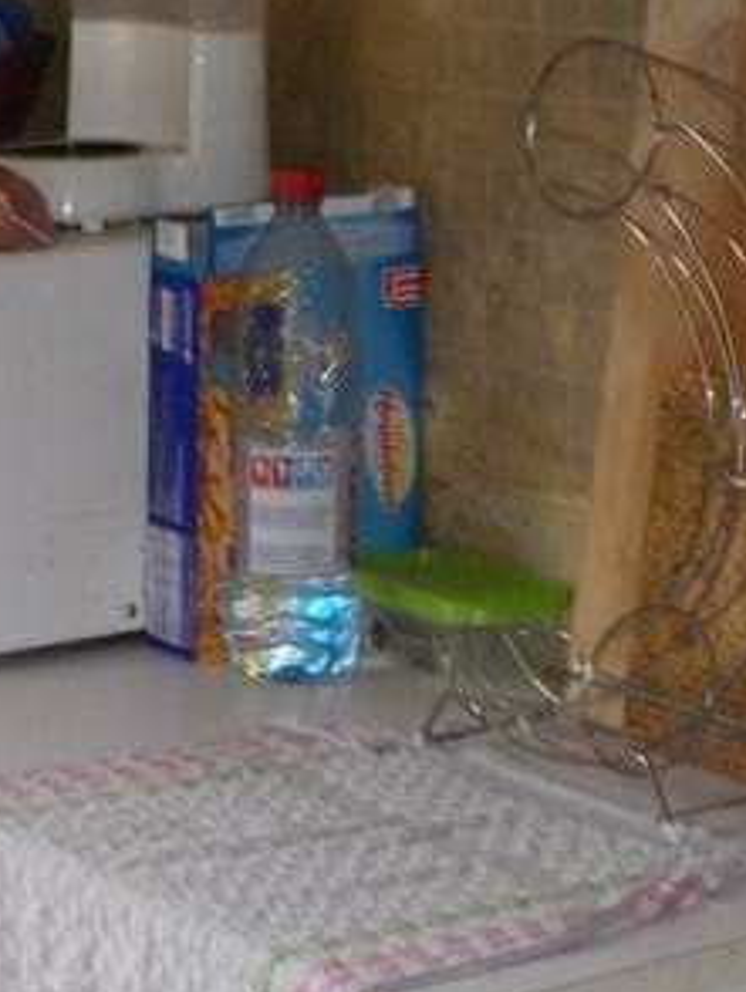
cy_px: 850
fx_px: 3443
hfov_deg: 12.3
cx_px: 54
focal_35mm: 120
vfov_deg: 16.2
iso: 400
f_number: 3.3
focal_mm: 8.2
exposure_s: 1/80
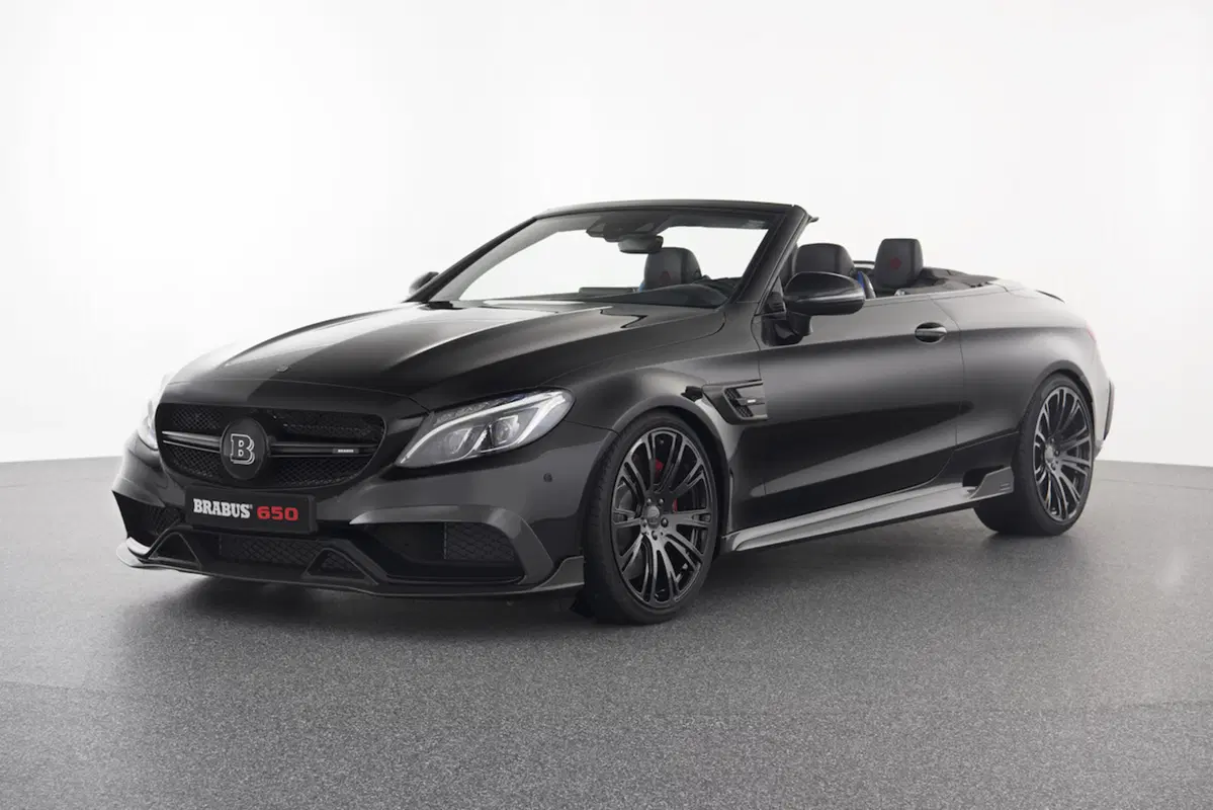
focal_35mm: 62
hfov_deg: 32.4
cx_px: 606
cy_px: 405
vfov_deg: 21.9
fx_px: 2089
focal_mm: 62
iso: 100
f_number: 8
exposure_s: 1/125
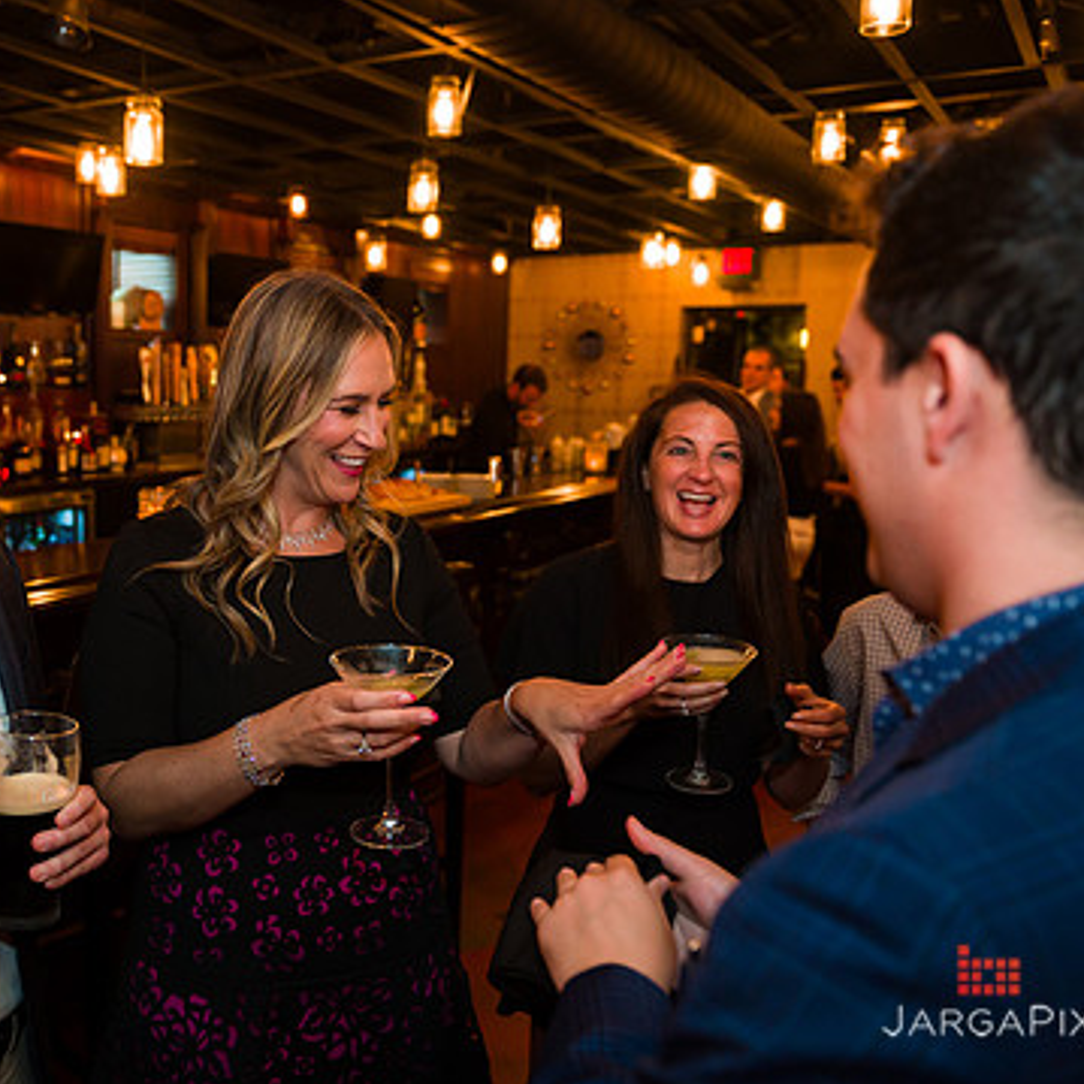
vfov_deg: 49.7
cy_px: 521
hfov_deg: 48.2
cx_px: 297
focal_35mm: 33
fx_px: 1169
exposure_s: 1/200
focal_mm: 24
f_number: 3.2
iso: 1600
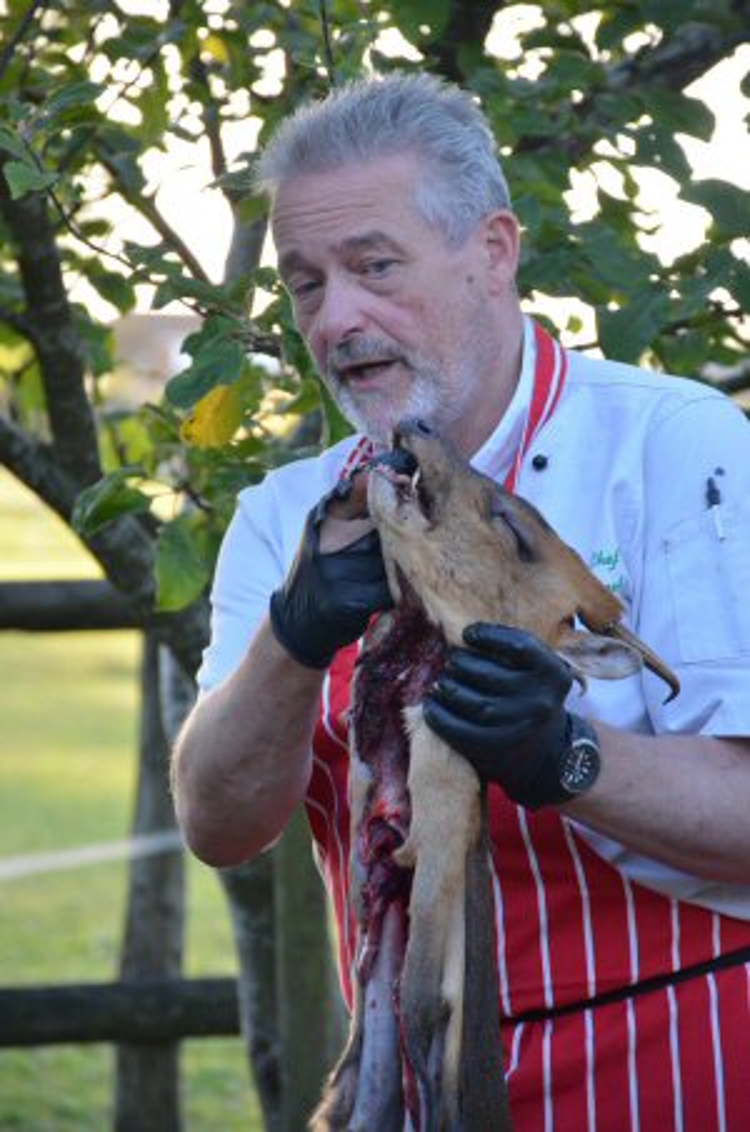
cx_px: 375
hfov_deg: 7.5
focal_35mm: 183
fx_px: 5745
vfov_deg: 11.3
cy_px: 566
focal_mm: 122
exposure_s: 1/250
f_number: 5.6
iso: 800
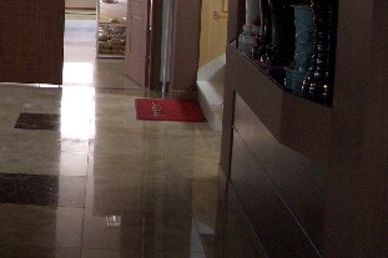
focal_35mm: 75
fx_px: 808
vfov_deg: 17.6
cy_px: -20
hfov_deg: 25.8
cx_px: 11
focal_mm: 5.8
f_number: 2.6
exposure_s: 1/8
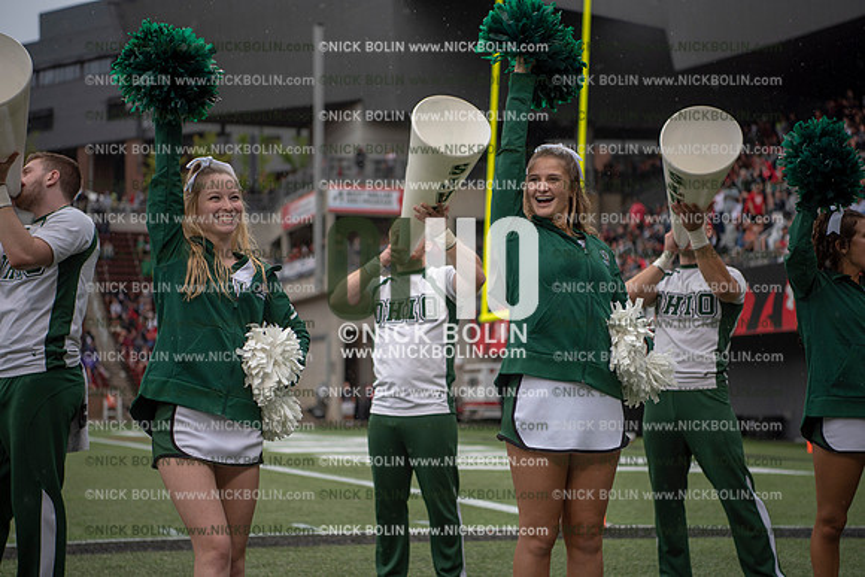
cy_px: 288
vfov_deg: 19.5
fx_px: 1682
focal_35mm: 70
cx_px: 432
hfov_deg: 28.8
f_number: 2.8
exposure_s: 1/1000
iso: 250
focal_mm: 70
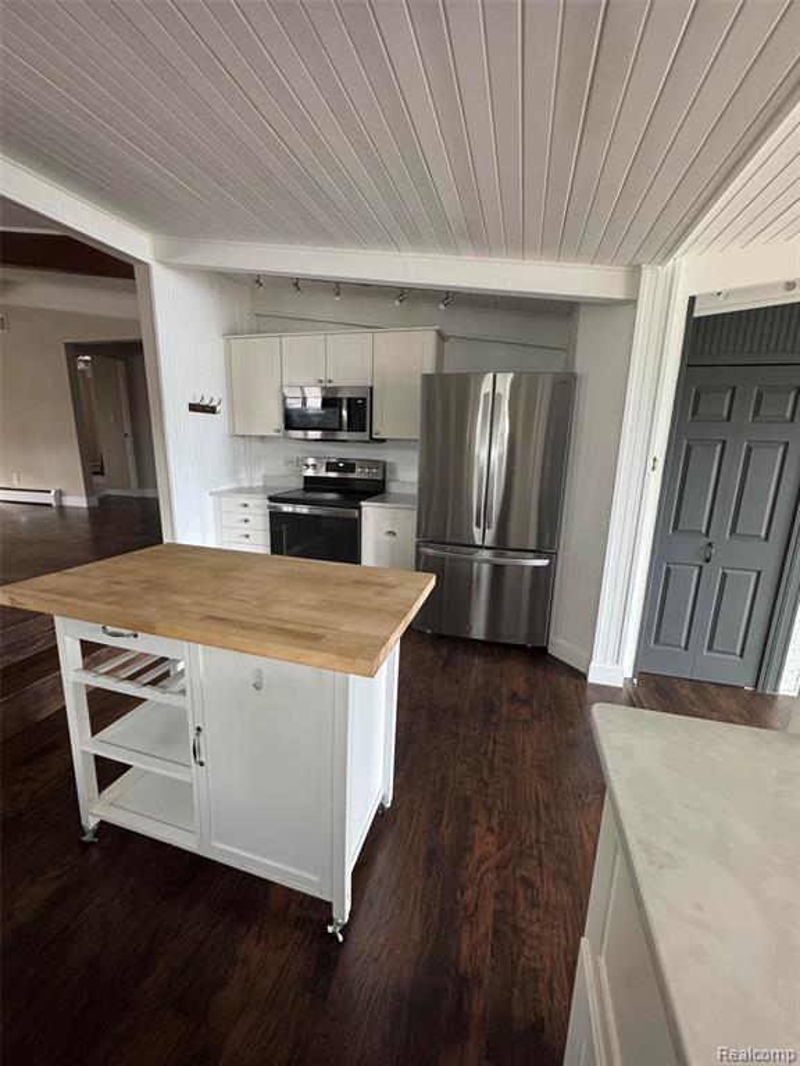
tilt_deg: -11.6
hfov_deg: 85.7
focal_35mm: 14
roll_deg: -0.9
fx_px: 431
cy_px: 533
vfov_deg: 102.1
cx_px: 400
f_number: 2.2
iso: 250
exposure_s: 1/60
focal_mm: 2.22
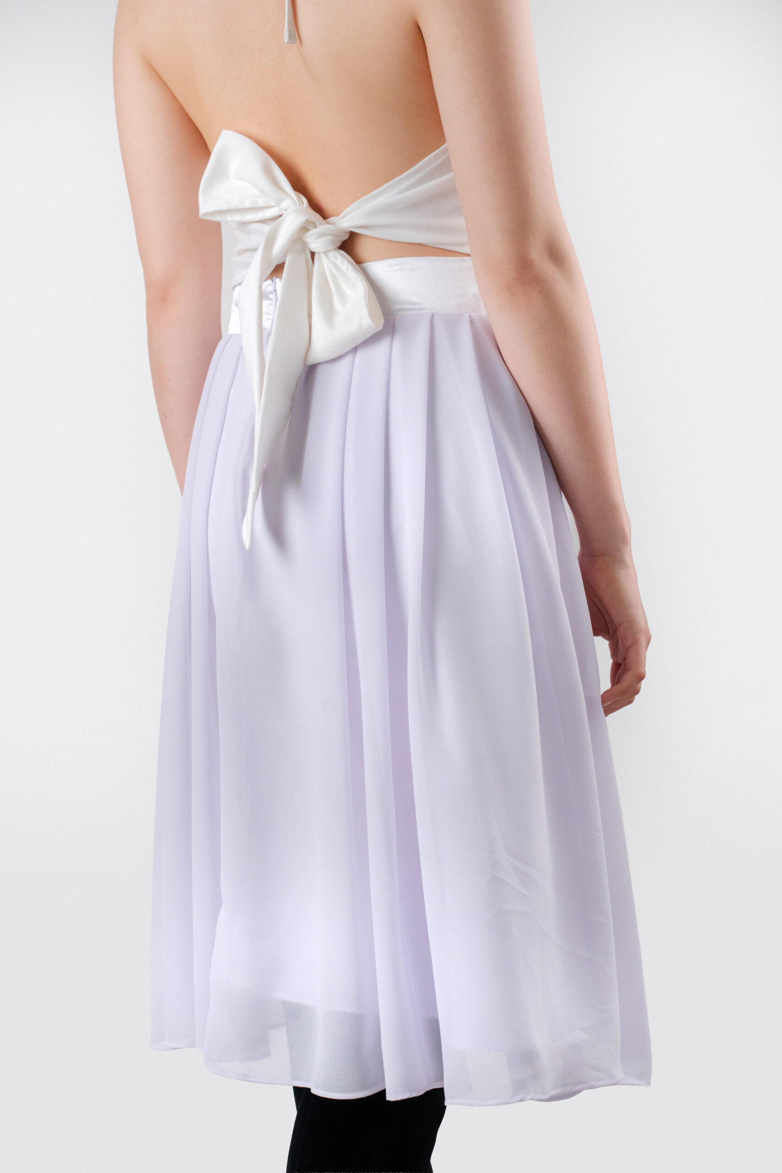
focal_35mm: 75
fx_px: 2443
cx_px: 391
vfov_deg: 27.0
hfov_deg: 18.2
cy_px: 586
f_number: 8
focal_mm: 75
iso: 1250
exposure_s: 1/125
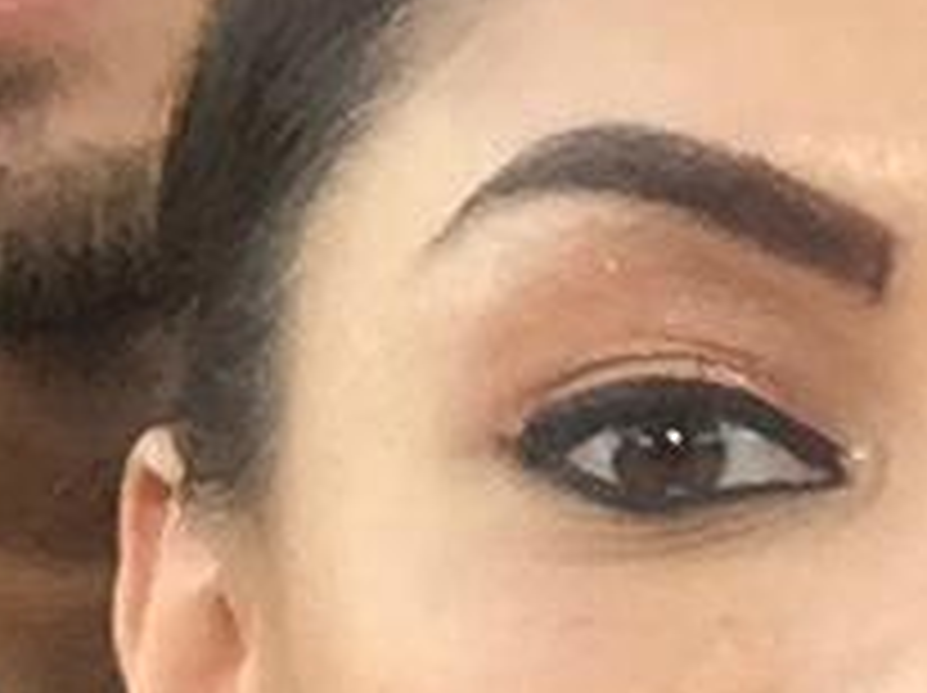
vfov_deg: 7.7
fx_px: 5162
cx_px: 2034
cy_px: 531
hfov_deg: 9.4
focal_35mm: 193
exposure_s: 1/142
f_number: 2.2
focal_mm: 2.65
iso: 32
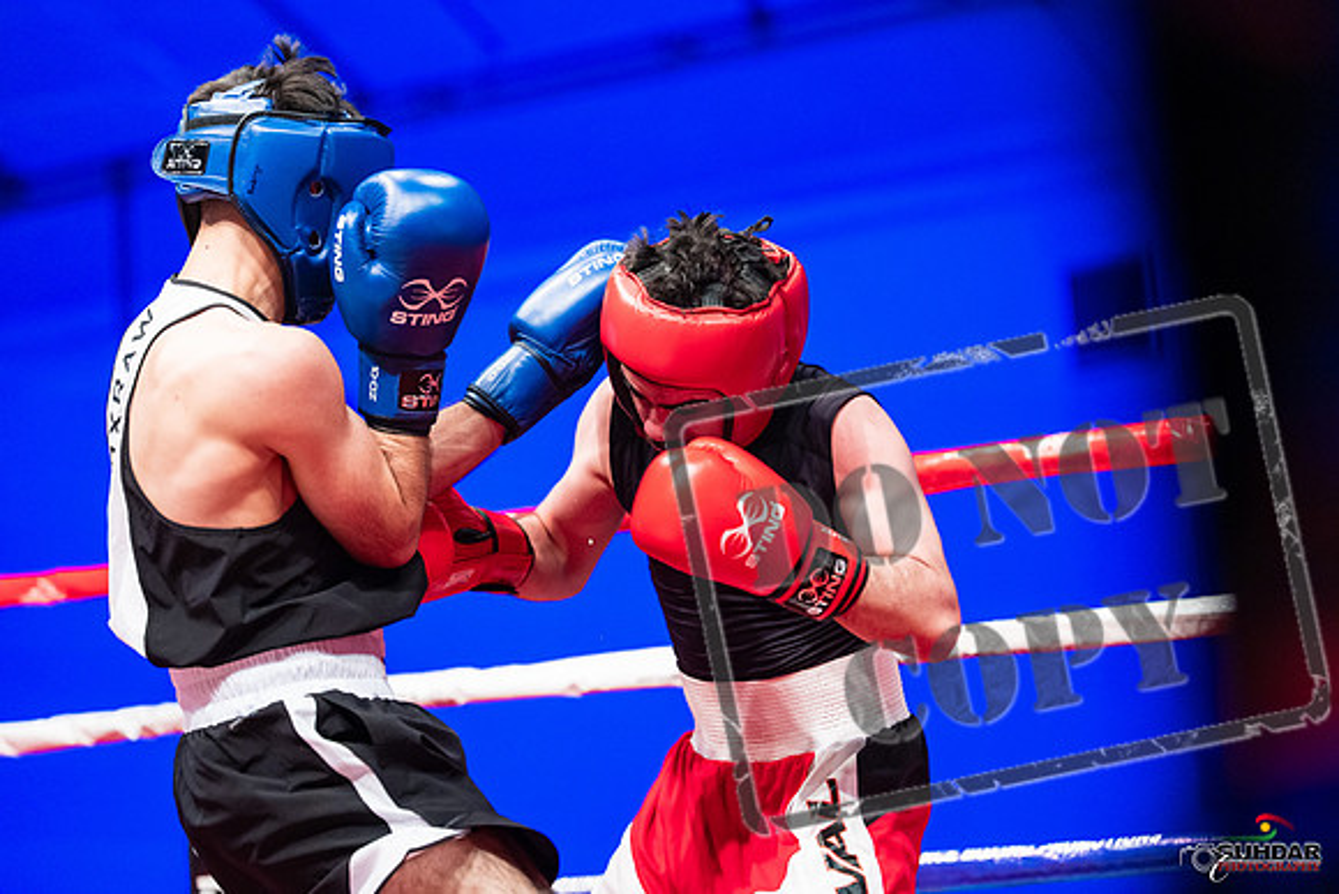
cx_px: 670
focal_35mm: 110
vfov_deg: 12.5
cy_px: 447
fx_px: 4092
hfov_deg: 18.6
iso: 4000
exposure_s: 1/1000
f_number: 2.8
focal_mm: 110
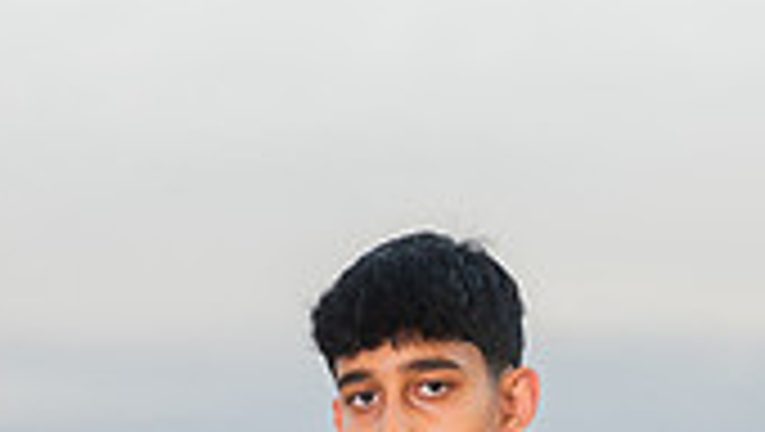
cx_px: 432
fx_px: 2924
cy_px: 954
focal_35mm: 144
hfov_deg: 14.9
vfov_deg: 7.9
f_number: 4.5
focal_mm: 52
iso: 250
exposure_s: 1/400
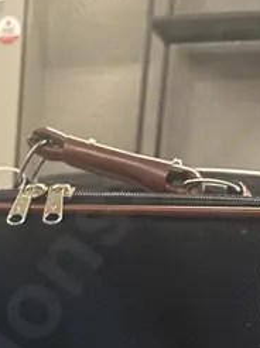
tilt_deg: -18.4
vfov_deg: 17.2
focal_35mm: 100
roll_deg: -0.8
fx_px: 1003
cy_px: 559
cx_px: -153
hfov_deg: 13.7
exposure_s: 1/50
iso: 200
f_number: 1.78
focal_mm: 6.86
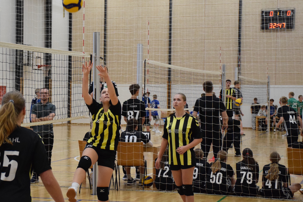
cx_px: 139
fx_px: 699
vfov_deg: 16.5
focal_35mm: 83
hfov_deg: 24.5
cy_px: 103
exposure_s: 1/320
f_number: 4.5
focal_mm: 48
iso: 3200
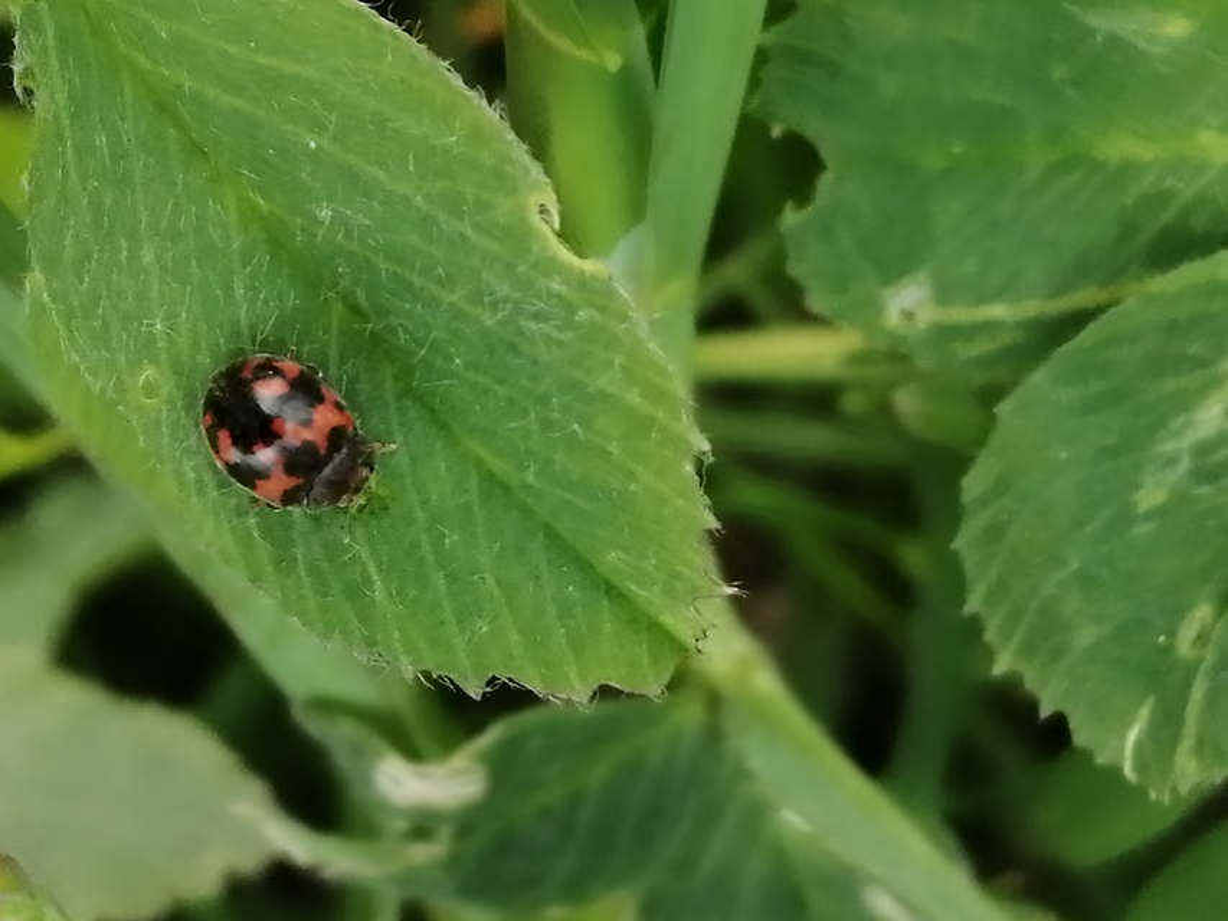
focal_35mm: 104
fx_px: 3690
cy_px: 460
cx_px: 614
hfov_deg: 18.9
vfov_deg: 14.2
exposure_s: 1/225
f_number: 1.8
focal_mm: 3.46
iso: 50
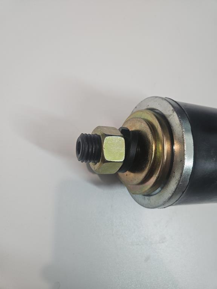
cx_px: 108
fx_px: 192
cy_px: 144
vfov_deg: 73.9
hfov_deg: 58.9
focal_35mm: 23
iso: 200
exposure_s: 1/100
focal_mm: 5.4
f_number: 1.8
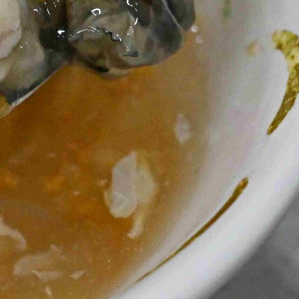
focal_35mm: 295
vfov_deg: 5.9
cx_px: -143
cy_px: 52
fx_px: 2883
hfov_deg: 5.9
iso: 2000
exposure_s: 1/200
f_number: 3.5
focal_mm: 50
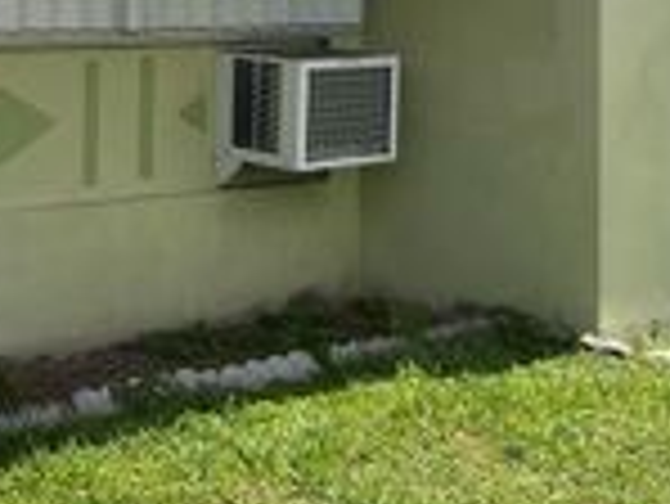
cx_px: -99
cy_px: -97
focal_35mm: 87
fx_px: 1685
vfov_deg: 16.3
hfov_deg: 21.2
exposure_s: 1/3521
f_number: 1.6
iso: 50
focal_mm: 5.1
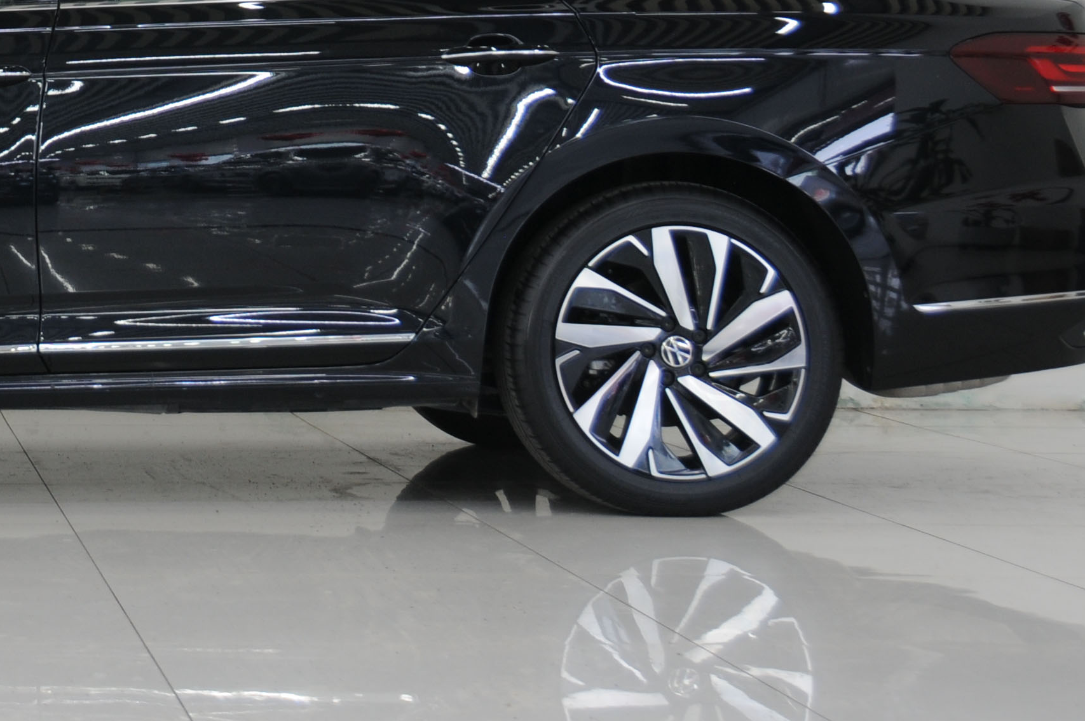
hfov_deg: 18.2
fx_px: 3289
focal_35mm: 109
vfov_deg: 12.3
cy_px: -52
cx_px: -37
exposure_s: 1/10
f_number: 4.8
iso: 200
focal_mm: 29
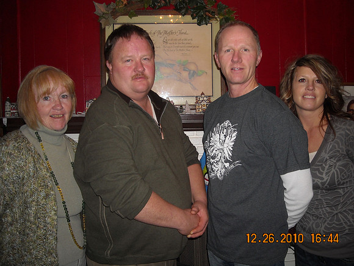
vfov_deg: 40.7
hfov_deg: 52.6
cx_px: 177
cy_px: 133
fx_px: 358
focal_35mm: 35
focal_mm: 5.7
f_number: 2.8
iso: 100
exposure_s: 1/60
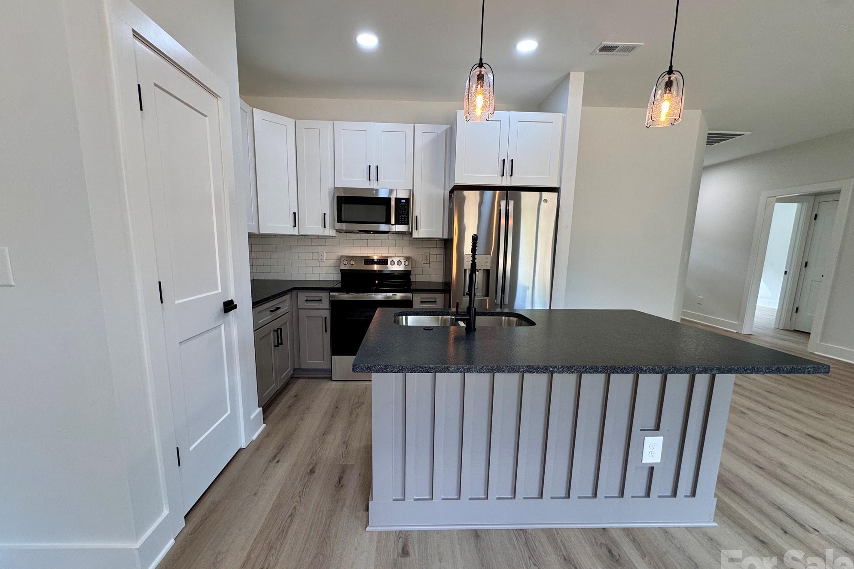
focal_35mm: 15
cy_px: 304
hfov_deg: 100.4
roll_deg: -1.2
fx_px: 356
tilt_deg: -10.4
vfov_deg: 77.2
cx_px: 418
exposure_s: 1/120
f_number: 2.2
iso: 125
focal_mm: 2.22
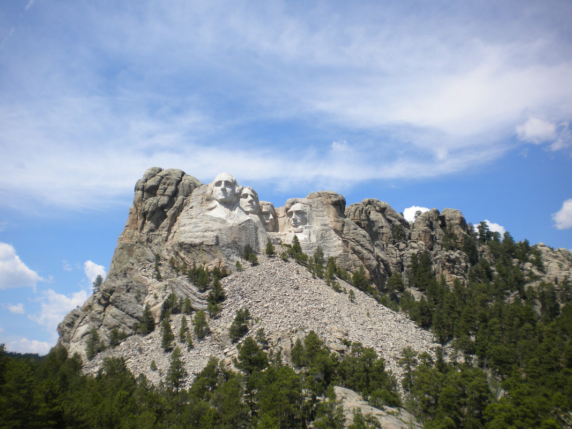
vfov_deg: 40.7
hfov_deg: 52.6
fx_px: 578
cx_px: 286
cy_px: 214
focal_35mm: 35
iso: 80
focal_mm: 6.3
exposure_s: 1/850
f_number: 4.6
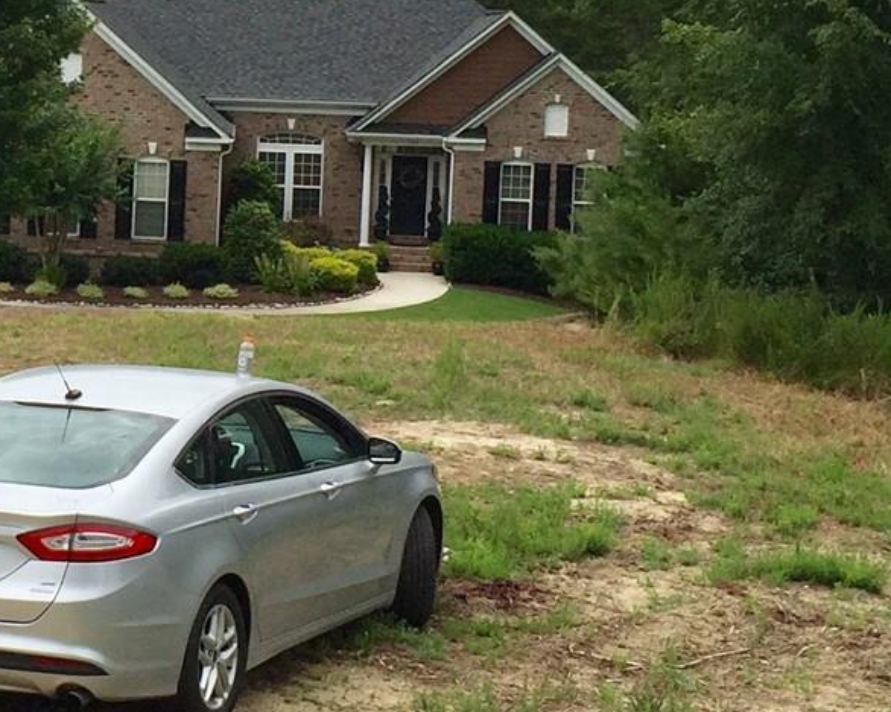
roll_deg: -3.8
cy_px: 186
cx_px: -68
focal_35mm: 99
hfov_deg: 18.7
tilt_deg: -2.3
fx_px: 2609
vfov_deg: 15.5
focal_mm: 4.15
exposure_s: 1/3597
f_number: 2.2
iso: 32
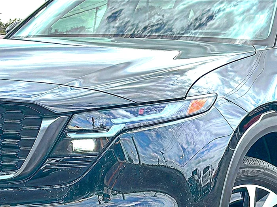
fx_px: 744
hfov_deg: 21.1
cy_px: 104
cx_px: 138
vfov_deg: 15.9
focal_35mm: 93
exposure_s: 1/1570
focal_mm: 6.86
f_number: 1.78
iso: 64
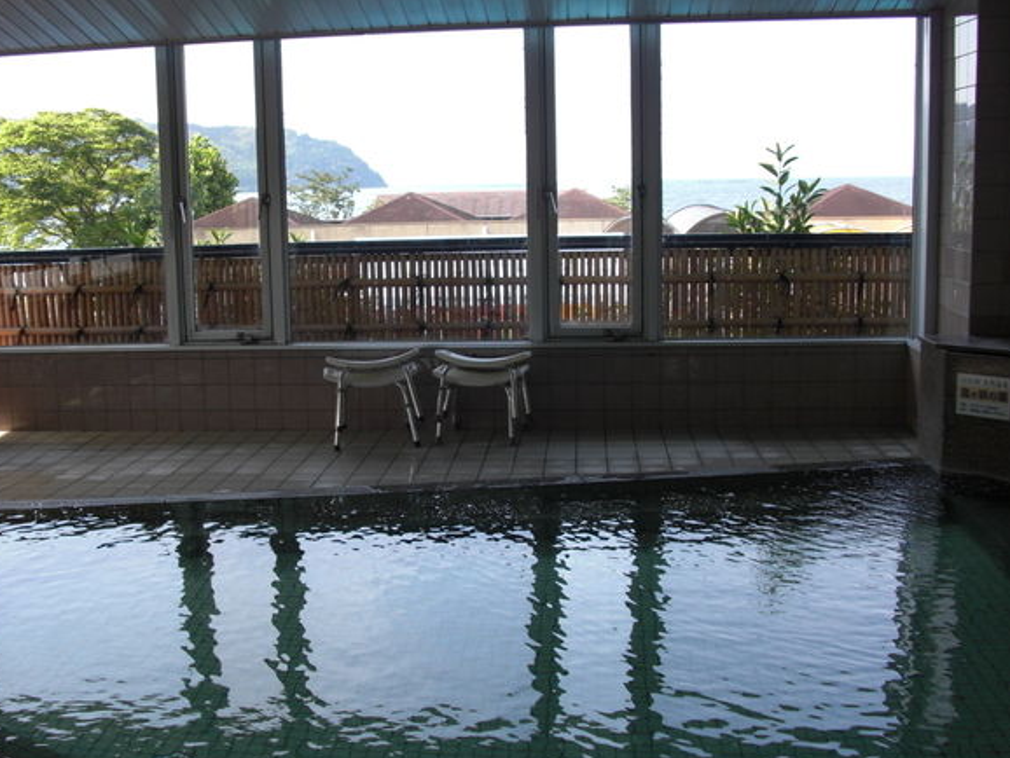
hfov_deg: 42.7
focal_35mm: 44
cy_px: 403
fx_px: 1284
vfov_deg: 32.9
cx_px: 396
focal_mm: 6.3
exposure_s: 1/125
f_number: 2.8
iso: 50
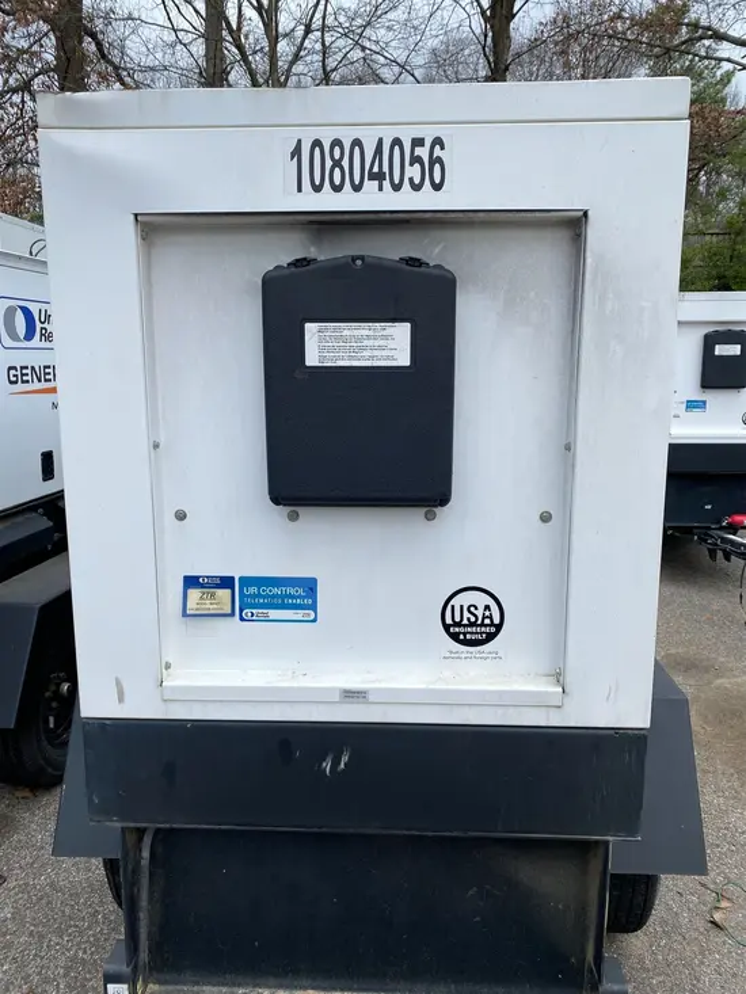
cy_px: 497
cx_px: 373
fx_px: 747
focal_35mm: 26
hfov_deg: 53.1
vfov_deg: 67.3
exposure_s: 1/1866
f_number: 1.8
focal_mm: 4.25
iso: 32
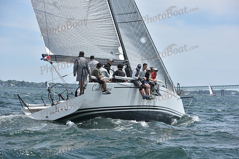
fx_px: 863
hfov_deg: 15.8
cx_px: 120
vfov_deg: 10.6
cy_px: 80
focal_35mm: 130
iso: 250
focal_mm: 130
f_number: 7.1
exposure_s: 1/1250
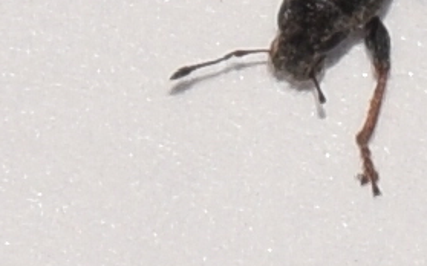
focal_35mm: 736
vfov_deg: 1.8
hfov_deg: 2.9
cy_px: -69
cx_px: 285
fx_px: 8560
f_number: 14
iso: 100
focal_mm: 140
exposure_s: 1/200
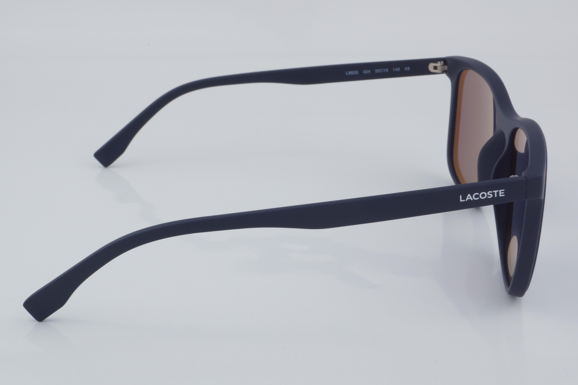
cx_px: 289
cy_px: 192
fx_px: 1204
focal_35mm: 75
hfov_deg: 27.0
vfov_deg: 18.2
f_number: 32
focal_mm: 50
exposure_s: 1/4
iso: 100
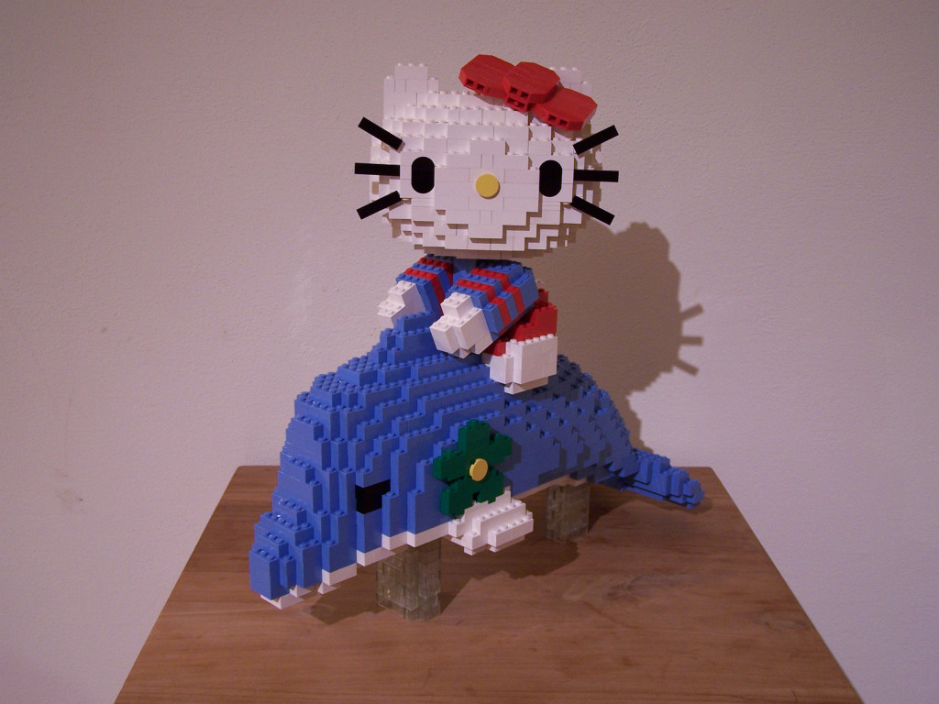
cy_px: 352
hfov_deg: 49.0
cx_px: 470
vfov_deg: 37.7
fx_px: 1031
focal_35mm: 38
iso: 80
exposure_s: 1/2
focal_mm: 6.3
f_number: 2.8
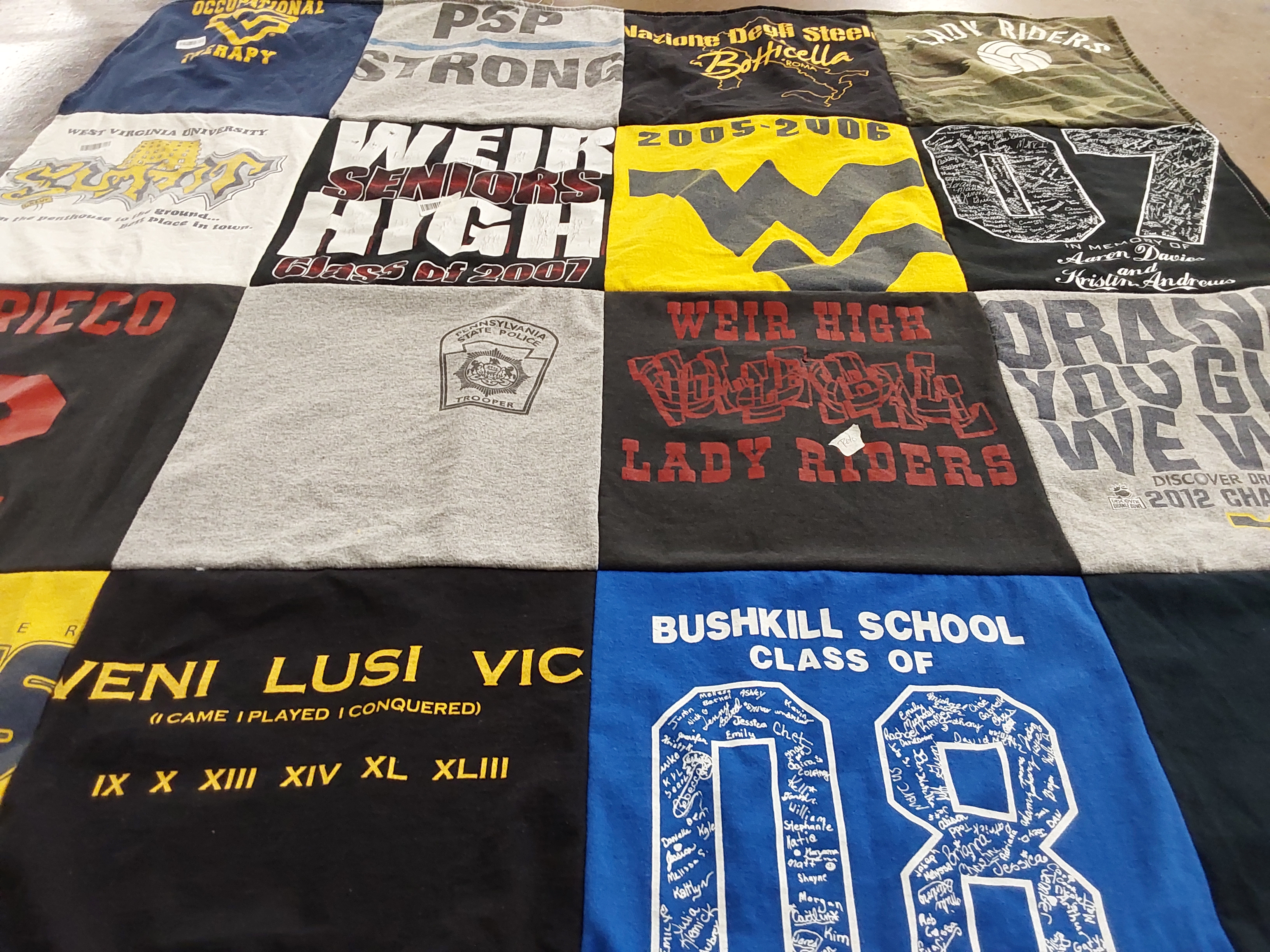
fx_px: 1027
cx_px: 635
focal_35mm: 28
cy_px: 476
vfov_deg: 49.7
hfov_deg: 63.4
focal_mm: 2.91
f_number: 1.9
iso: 200
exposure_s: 1/60
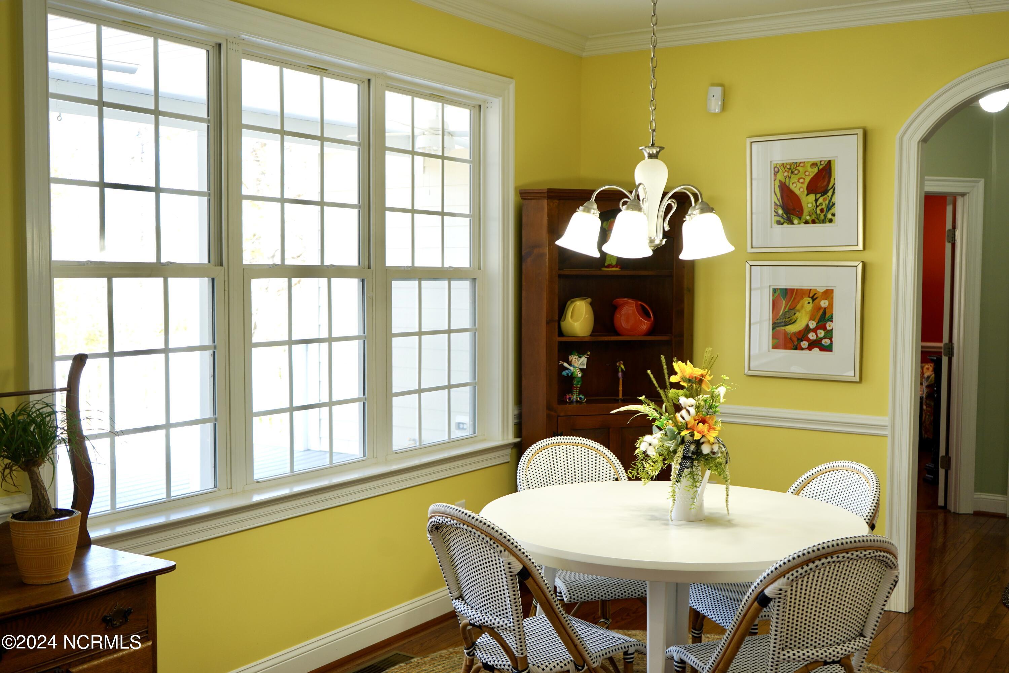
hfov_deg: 50.7
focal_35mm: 38
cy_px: 336
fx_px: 1065
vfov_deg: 35.1
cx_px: 504
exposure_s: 1/60
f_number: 4
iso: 125
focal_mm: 38
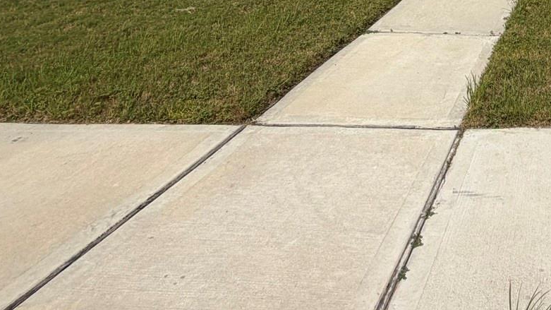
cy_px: -175
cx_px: 560
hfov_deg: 42.9
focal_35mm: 40
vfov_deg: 23.0
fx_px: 584
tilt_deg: +4.9
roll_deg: +0.4
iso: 20
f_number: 2.2
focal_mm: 2.22
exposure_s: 1/1259
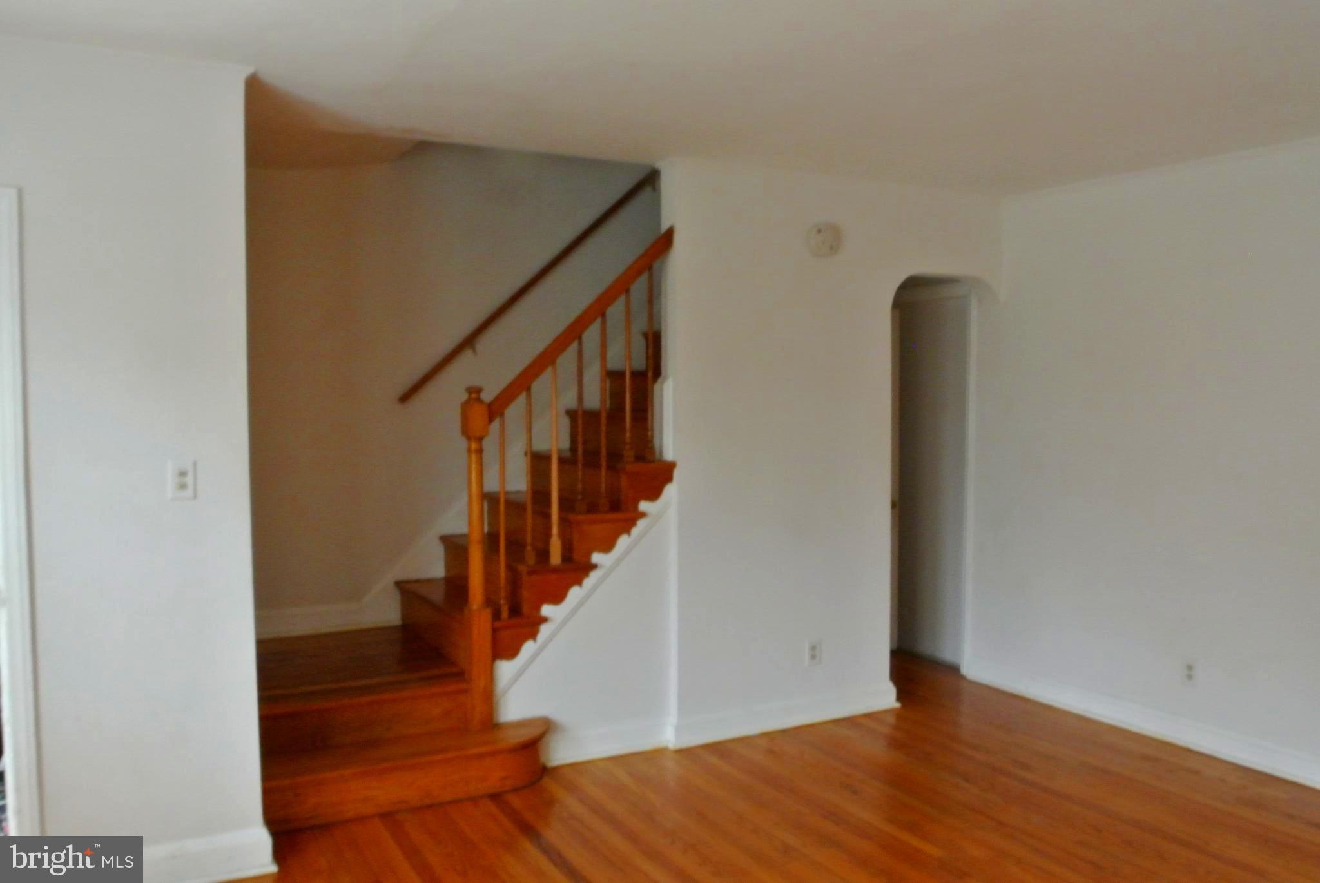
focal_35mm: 29
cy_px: 442
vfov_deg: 45.1
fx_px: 1064
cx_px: 660
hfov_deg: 63.6
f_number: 3.5
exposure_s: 1/15
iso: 800
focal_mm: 11
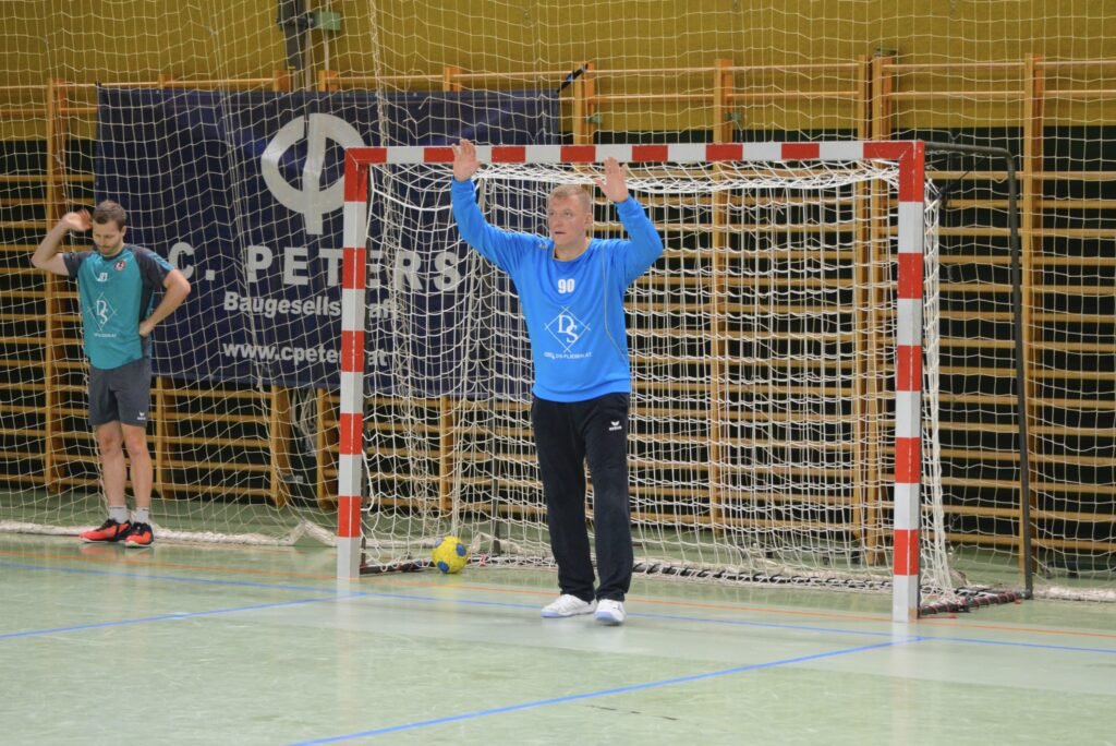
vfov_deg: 14.7
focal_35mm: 93
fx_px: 2885
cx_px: 558
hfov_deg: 21.9
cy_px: 373
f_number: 4.2
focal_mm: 62
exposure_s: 1/160
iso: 1600
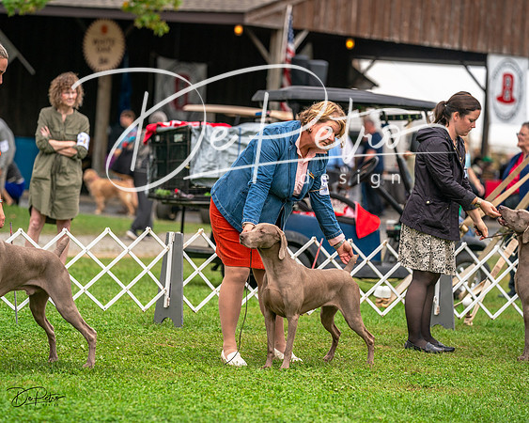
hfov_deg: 11.4
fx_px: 2662
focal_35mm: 170
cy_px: 212
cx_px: 264
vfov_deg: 9.1
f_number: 3.5
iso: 400
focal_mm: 151
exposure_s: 1/1250
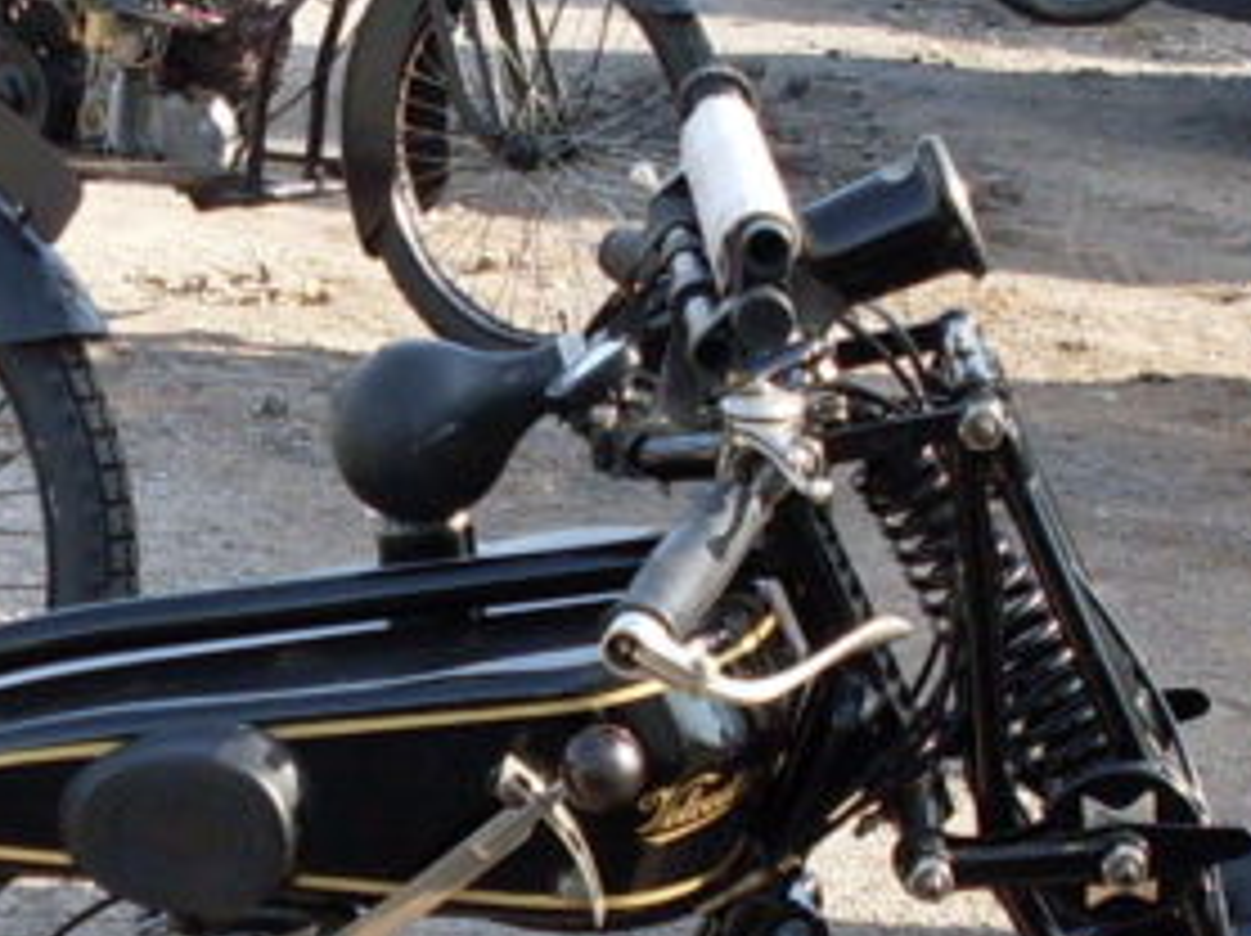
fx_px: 5055
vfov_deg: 10.5
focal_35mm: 140
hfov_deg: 14.0
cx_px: 238
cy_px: 927
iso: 80
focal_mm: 6.3
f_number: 2.8
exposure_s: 1/350
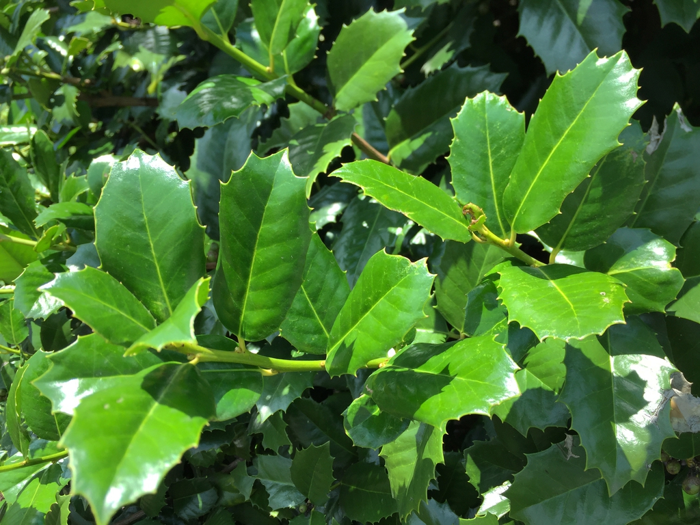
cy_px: 262
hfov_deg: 61.7
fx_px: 586
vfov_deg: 48.2
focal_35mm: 29
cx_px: 350
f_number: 2.2
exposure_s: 1/514
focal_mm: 4.15
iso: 32
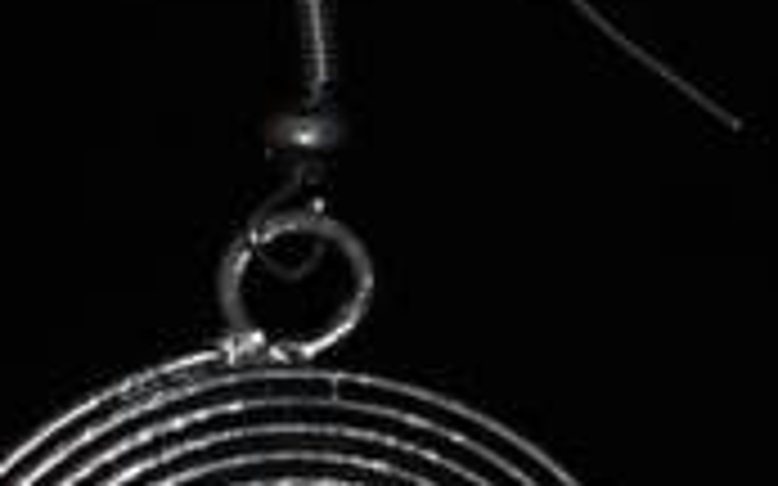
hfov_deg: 5.4
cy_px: 344
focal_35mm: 388
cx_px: 913
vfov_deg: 3.4
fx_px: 8232
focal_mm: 55
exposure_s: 1/60
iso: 200
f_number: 5.6
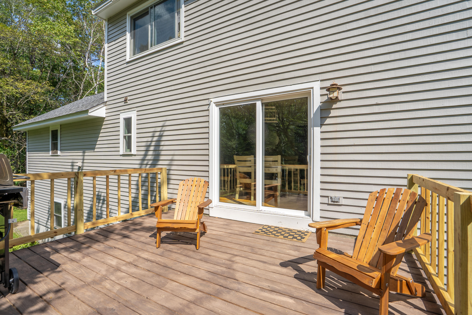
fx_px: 210
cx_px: 236
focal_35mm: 16
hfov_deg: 96.7
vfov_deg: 73.7
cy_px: 158
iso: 80
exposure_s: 1/160
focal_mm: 16
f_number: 9
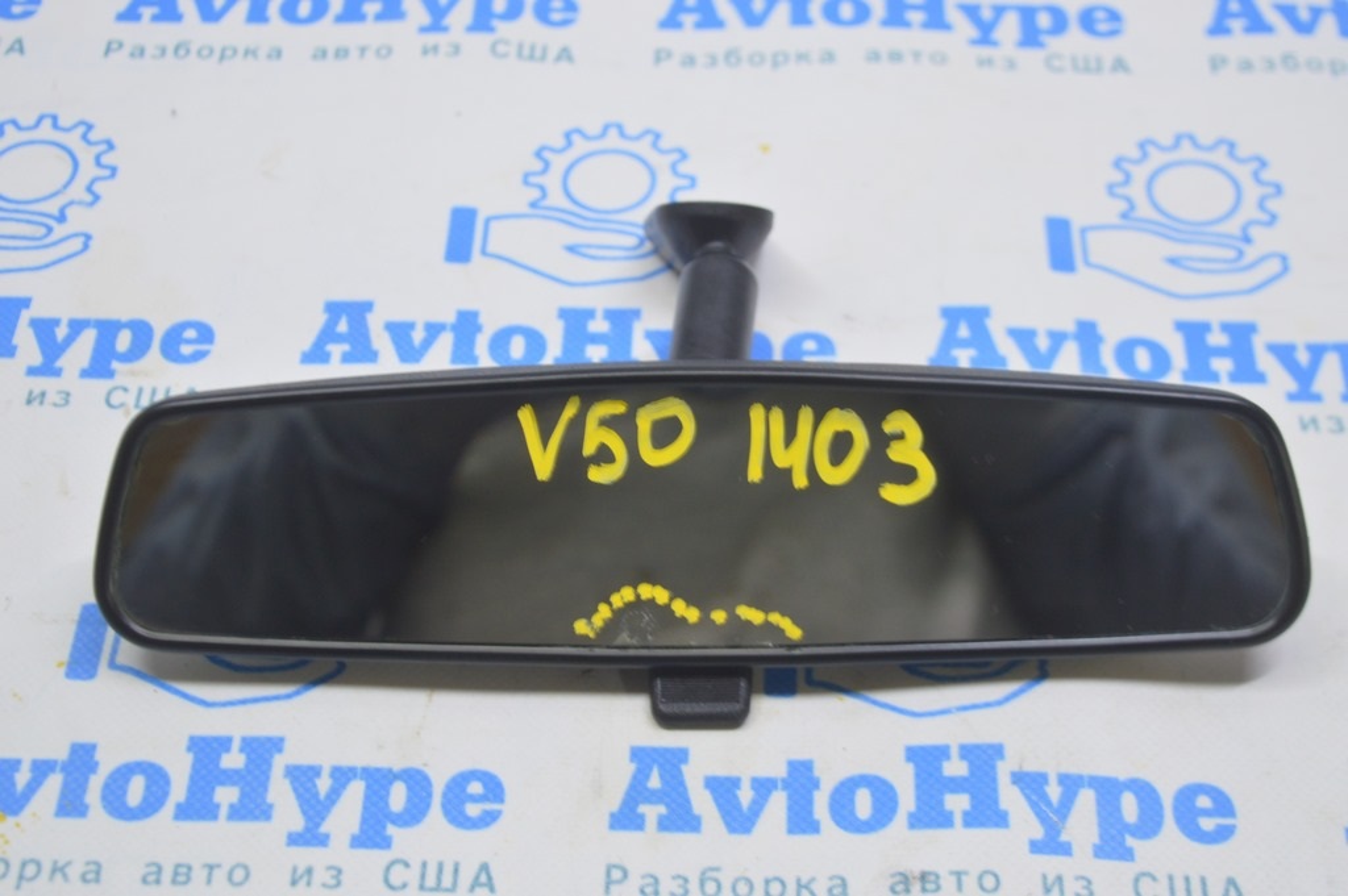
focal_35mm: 68
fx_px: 2525
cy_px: 448
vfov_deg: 20.1
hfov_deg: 29.9
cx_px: 674
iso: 400
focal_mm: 45
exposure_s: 1/20
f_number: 5.6
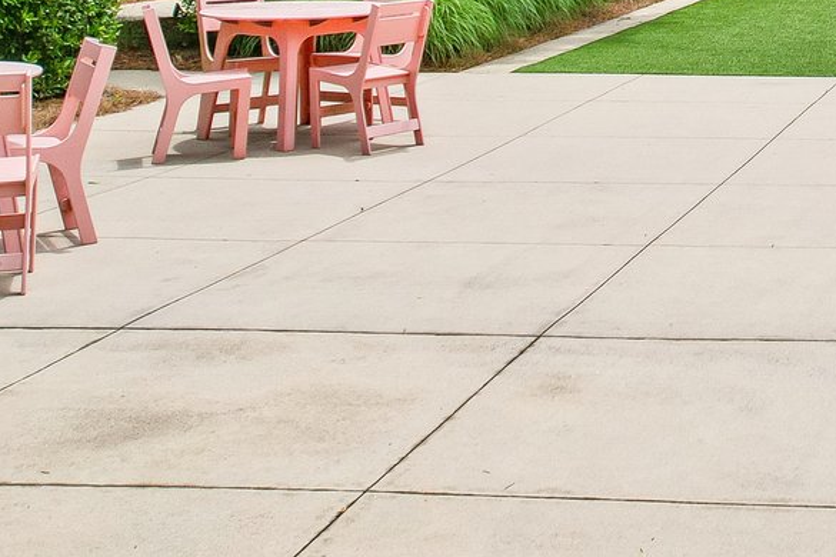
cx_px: 972
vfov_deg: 16.0
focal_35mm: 77
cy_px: -318
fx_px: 1788
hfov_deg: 24.2
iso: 100
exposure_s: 1/4000
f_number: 2.8
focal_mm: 8.4
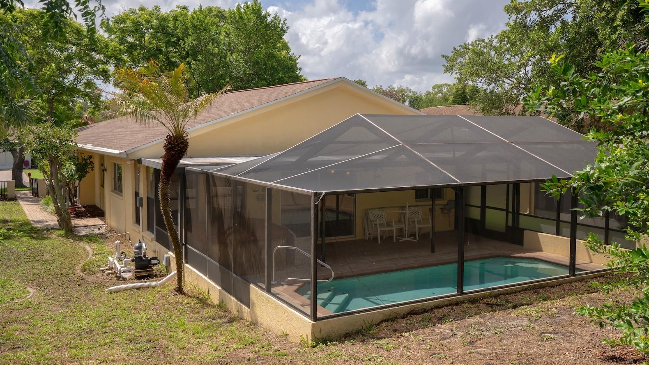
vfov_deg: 33.7
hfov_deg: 56.6
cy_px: 172
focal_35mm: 35
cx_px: 321
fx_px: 602
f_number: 11
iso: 100
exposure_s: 1/100
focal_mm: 33
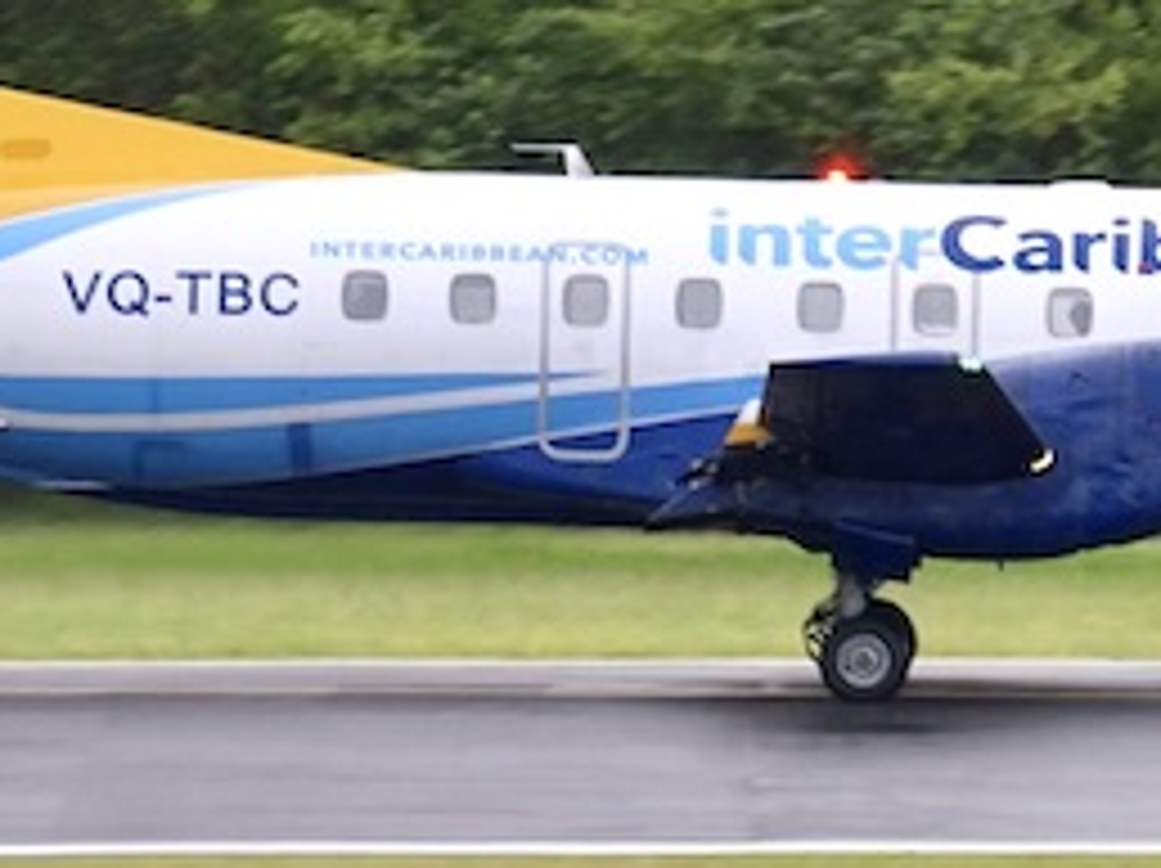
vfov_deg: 1.9
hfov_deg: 2.5
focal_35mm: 783
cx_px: 760
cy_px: 268
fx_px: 26237
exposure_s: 1/125
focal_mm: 300
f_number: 5.6
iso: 800
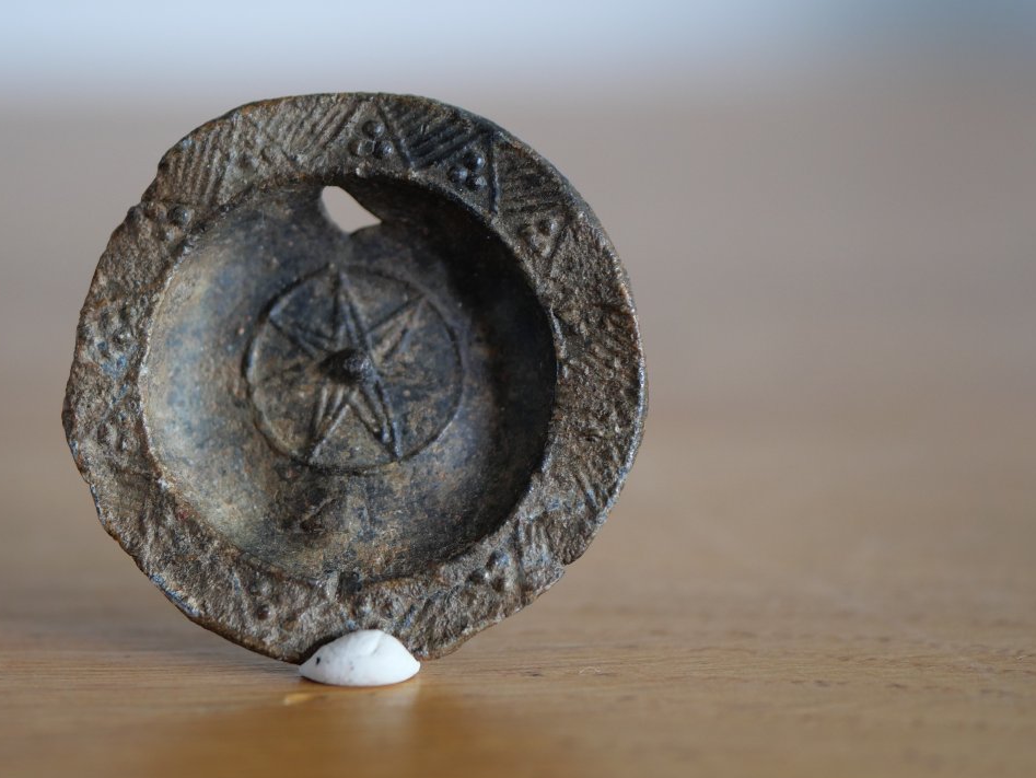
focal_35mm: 76
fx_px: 2275
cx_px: 384
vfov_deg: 19.4
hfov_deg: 25.6
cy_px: 387
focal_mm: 30
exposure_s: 1/60
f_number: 2.8
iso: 400
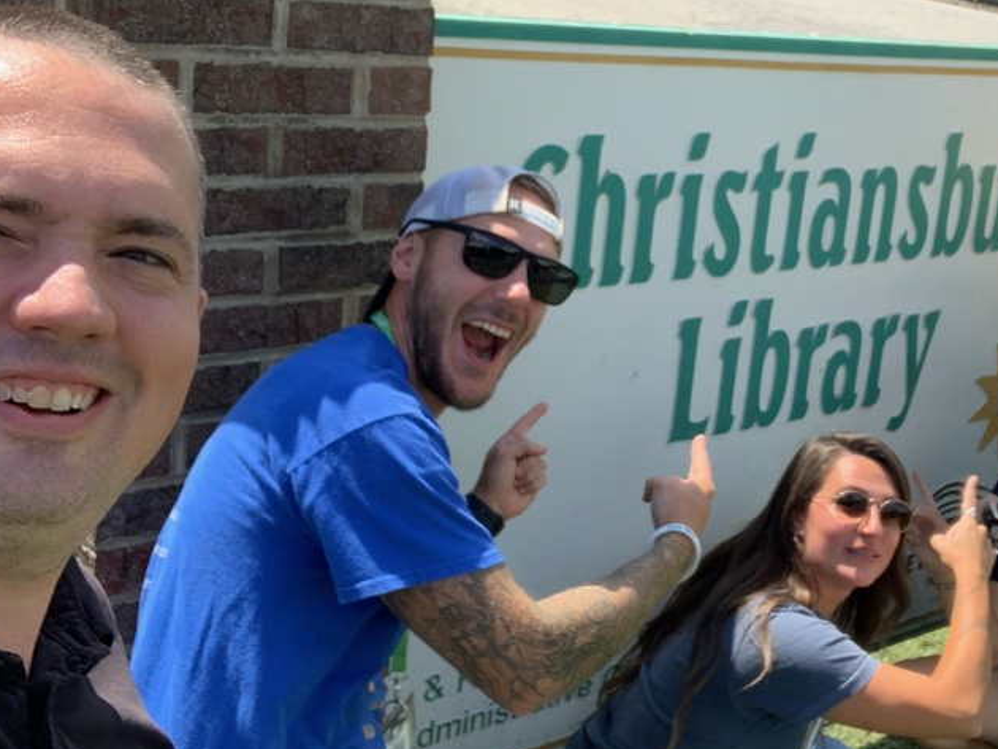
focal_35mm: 52
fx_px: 1500
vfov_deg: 28.0
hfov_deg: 36.4
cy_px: 328
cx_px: 667
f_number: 2.2
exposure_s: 1/440
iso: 16
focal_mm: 2.87
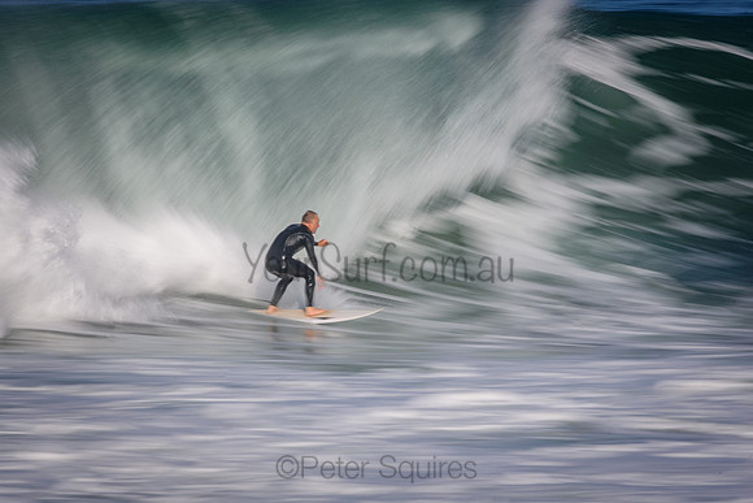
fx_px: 15690
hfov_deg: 2.7
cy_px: 252
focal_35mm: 750
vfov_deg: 1.8
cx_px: 376
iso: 100
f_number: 25
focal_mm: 500
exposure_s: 1/20
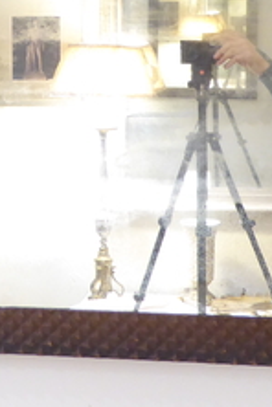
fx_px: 1145
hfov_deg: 13.4
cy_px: 82
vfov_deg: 20.0
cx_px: 20
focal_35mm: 101
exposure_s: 1/6
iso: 400
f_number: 3.7
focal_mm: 6.3
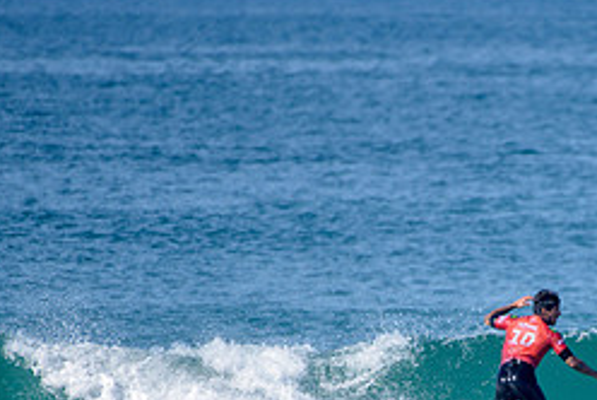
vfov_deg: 1.2
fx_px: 19392
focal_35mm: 1168
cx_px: 530
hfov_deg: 1.8
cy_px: 449
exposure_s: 1/2000
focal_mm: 500
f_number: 5.6
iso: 160
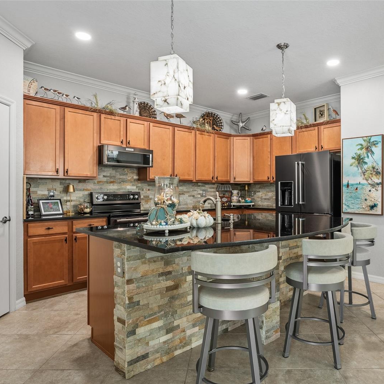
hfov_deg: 65.5
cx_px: 229
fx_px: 295
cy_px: 192
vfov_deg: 66.1
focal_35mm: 24
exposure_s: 1/2
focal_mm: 18.4
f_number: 9
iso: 400
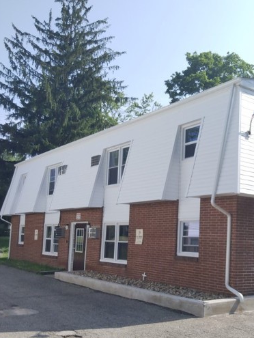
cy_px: 208
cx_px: 194
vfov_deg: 57.7
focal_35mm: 31
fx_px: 303
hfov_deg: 43.8
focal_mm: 3.54
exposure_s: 1/1164
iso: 100
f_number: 2
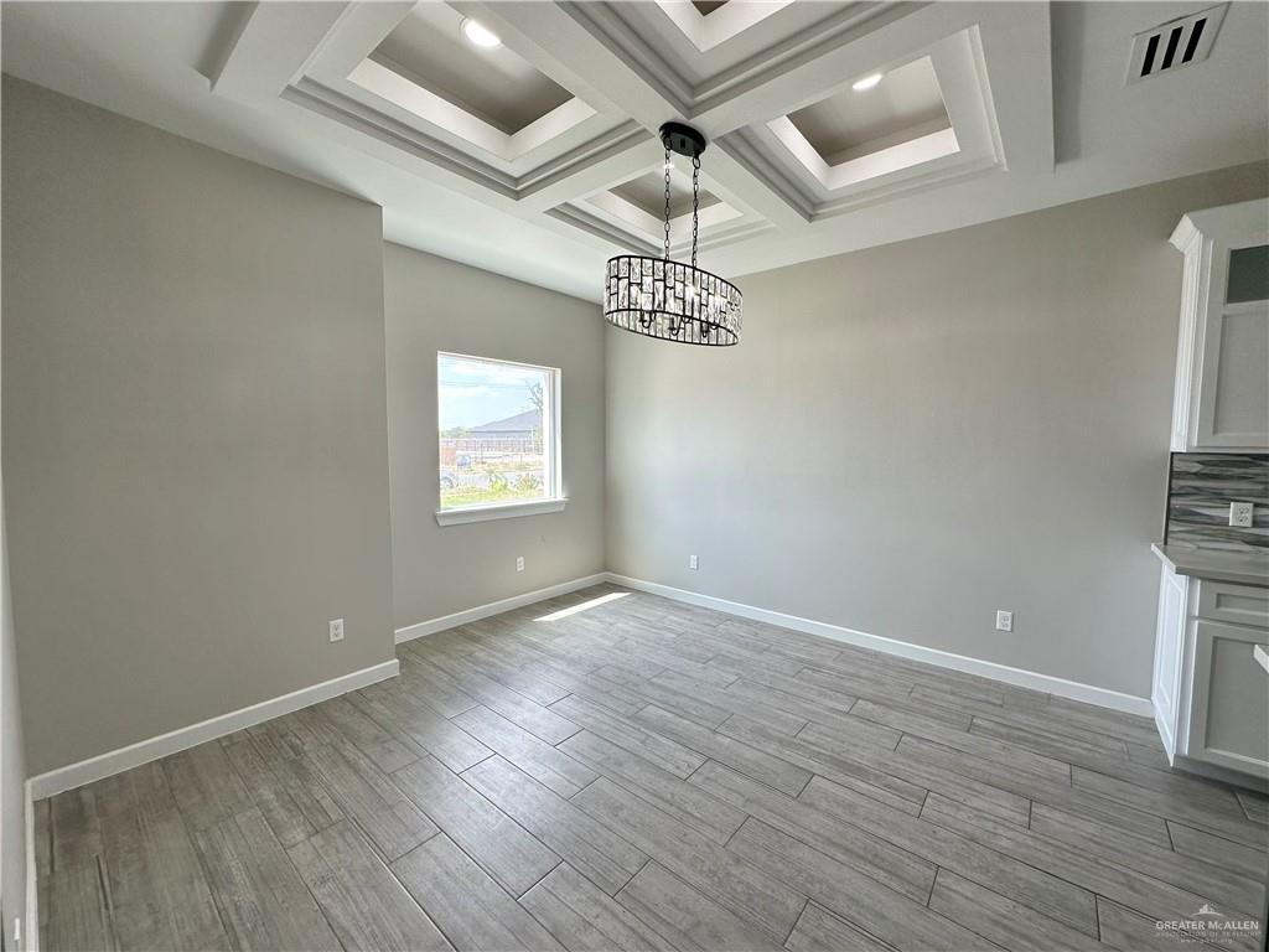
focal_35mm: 14
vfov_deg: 85.7
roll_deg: -0.5
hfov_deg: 102.1
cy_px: 476
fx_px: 513
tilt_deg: -3.7
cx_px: 634
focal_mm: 2.22
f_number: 2.2
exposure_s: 1/178
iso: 40
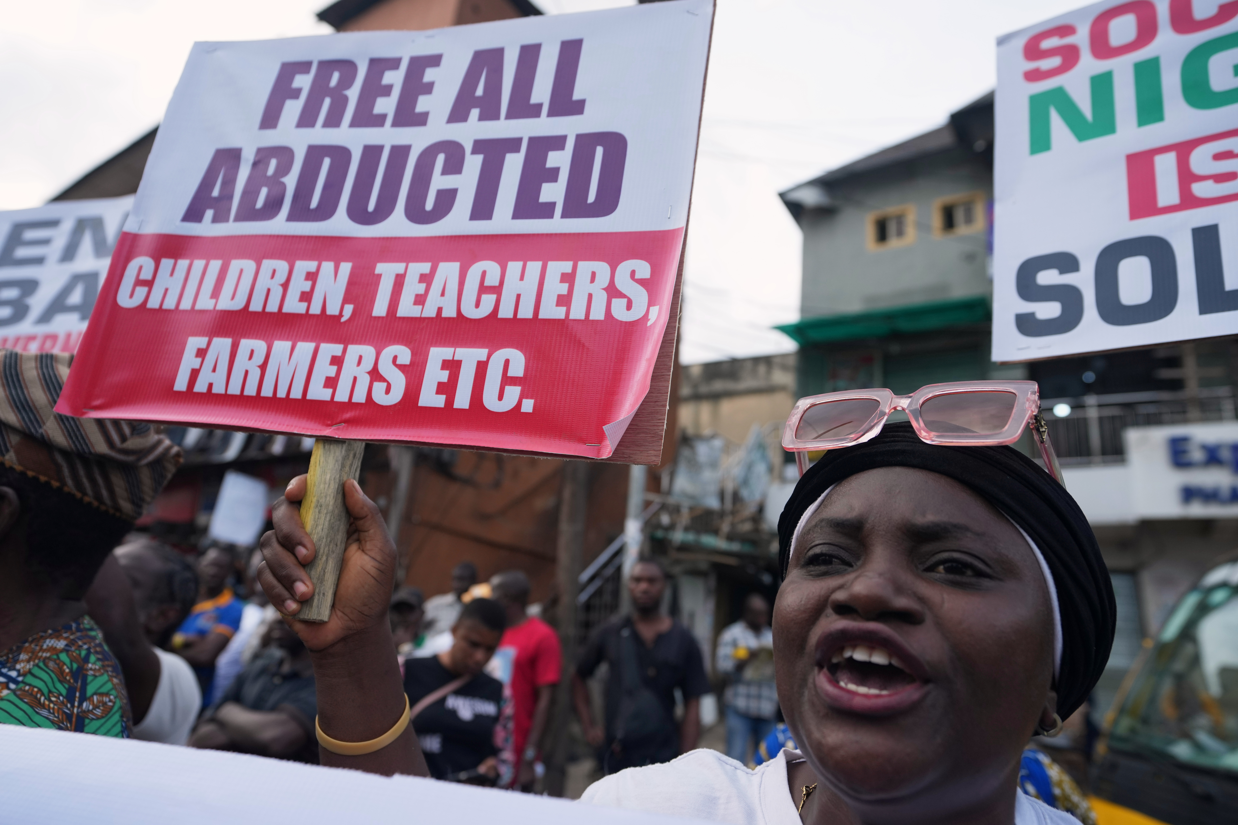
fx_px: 791
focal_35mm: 23
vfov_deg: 55.1
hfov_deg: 76.1
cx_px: 619
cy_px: 412
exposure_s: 1/1600
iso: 500
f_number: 3.5
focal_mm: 23
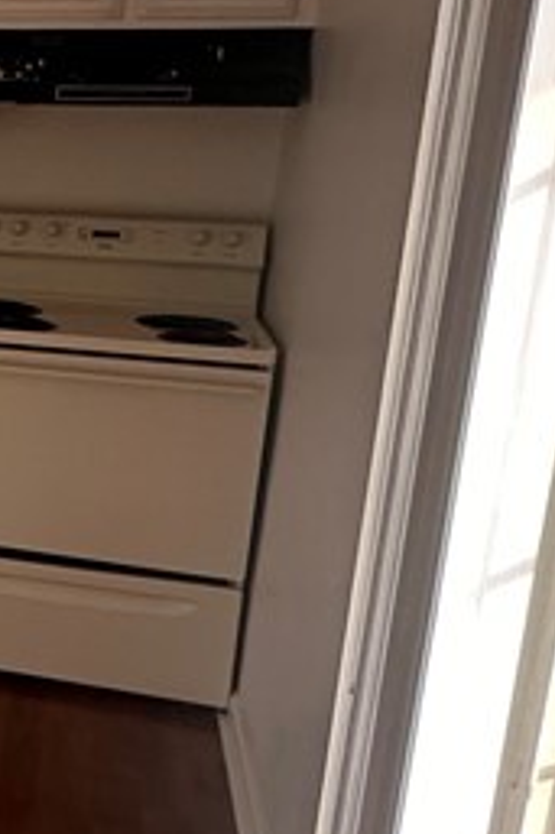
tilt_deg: -11.7
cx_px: -529
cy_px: 363
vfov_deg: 34.5
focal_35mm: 58
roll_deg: -1.6
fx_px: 1343
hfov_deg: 17.4
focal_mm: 2.22
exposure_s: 1/99
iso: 160
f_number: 2.2
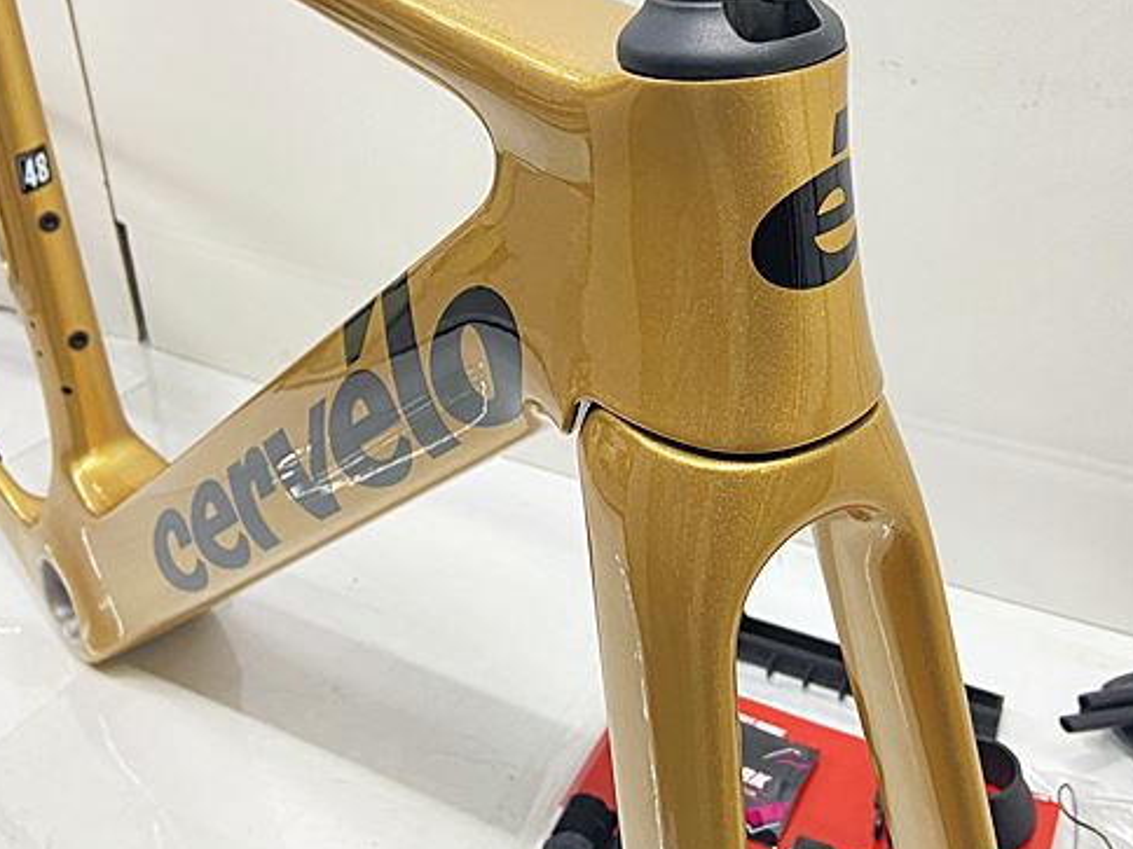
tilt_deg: -26.6
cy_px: 232
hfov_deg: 43.6
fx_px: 1407
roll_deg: -0.3
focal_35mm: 43
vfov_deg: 33.1
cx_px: 679
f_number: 1.8
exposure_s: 1/50
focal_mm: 4.25
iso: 125
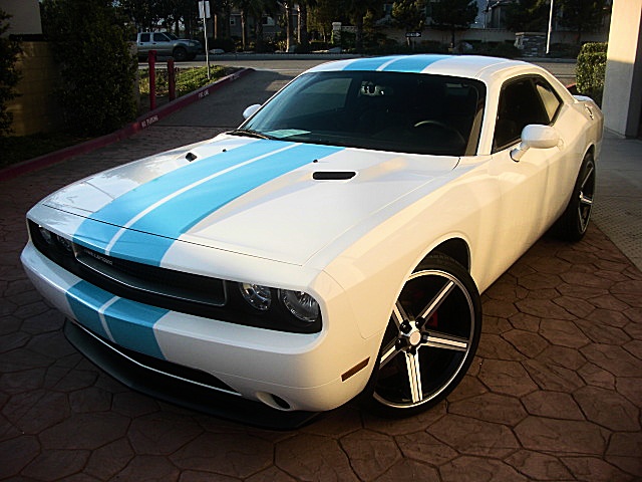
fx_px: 668
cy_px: 241
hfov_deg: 51.4
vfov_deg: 39.7
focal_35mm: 36
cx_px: 321
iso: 50
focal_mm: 6.3
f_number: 2.8
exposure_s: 1/320
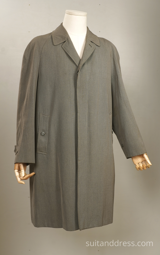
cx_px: 75
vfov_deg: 41.1
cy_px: 128
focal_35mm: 49
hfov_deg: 26.3
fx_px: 342
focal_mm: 32
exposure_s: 1/10
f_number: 9
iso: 250
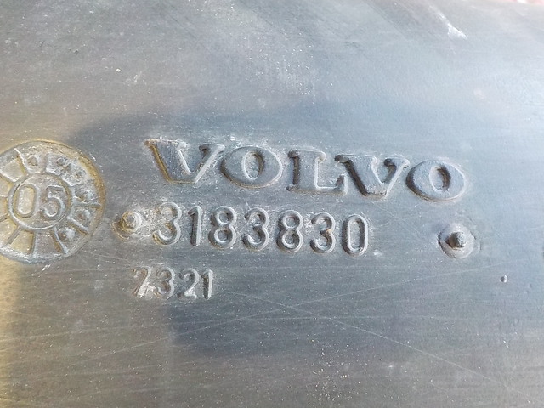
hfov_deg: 60.0
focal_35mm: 30
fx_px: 471
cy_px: 204
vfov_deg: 46.8
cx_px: 272
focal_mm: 4.1
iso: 800
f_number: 3.3
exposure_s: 1/30
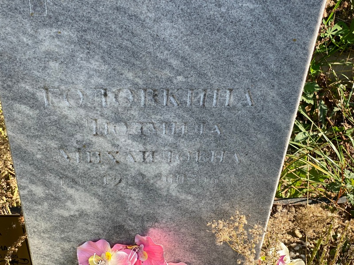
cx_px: 177
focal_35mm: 52
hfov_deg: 36.8
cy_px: 132
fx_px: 532
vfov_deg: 28.0
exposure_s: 1/428
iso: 20
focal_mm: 6
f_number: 2
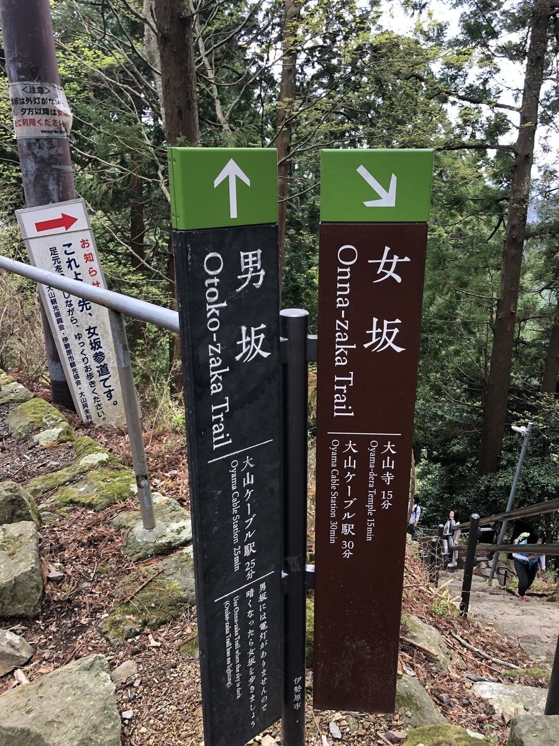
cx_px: 280
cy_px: 373
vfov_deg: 63.4
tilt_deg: -19.4
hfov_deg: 49.7
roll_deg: -1.4
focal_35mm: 28
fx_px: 603
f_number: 1.8
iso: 64
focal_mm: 3.99
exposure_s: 1/120
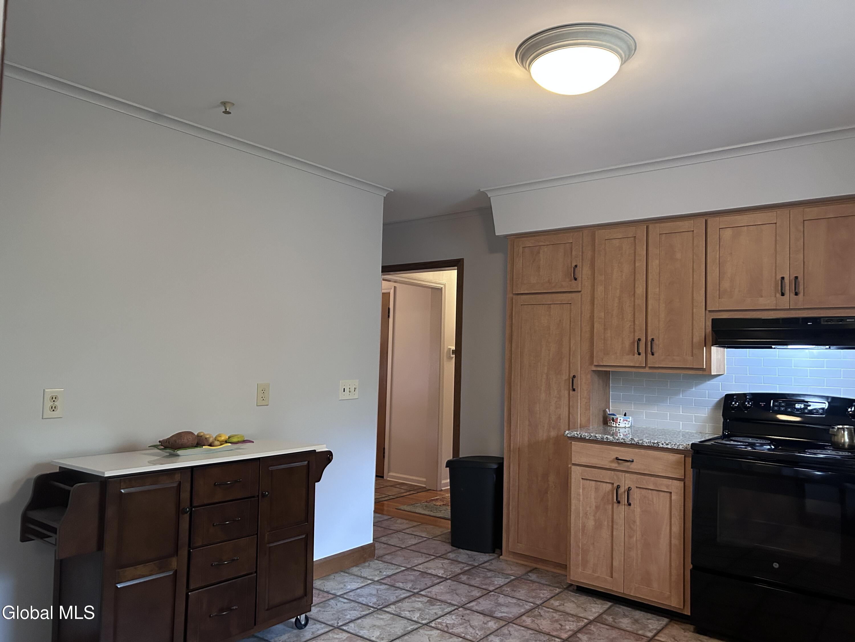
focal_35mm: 26
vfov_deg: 53.1
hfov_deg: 67.3
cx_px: 428
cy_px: 321
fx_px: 642
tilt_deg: +2.6
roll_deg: -1.4
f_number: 1.5
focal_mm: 5.7
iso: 500
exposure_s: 1/60
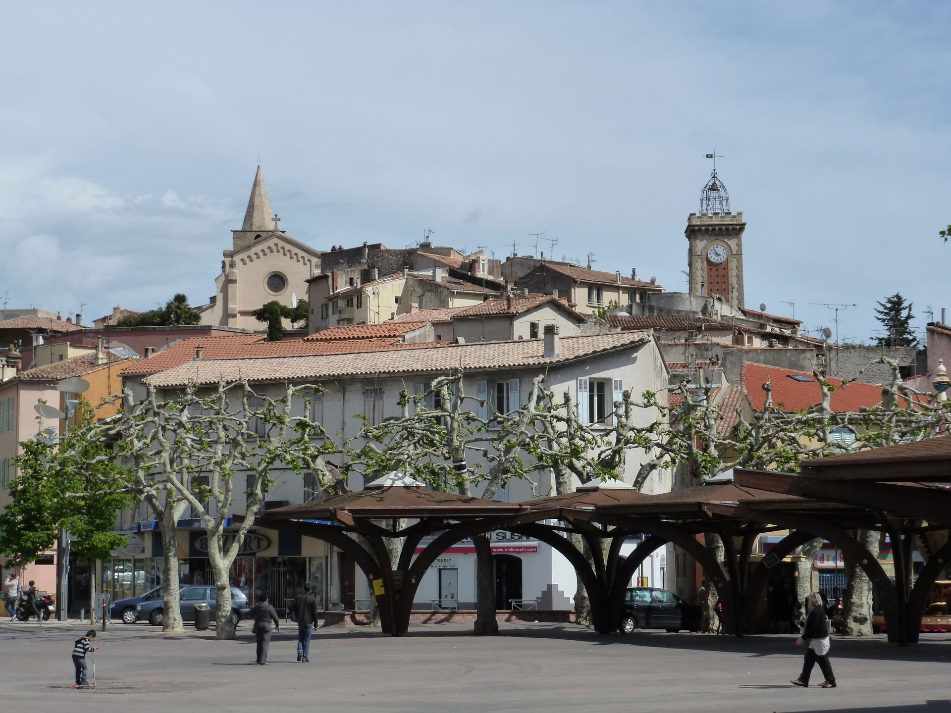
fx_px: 2253
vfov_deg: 18.0
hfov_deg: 23.8
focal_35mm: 82
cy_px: 356
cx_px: 476
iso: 160
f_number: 5.6
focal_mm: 14.8
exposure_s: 1/640
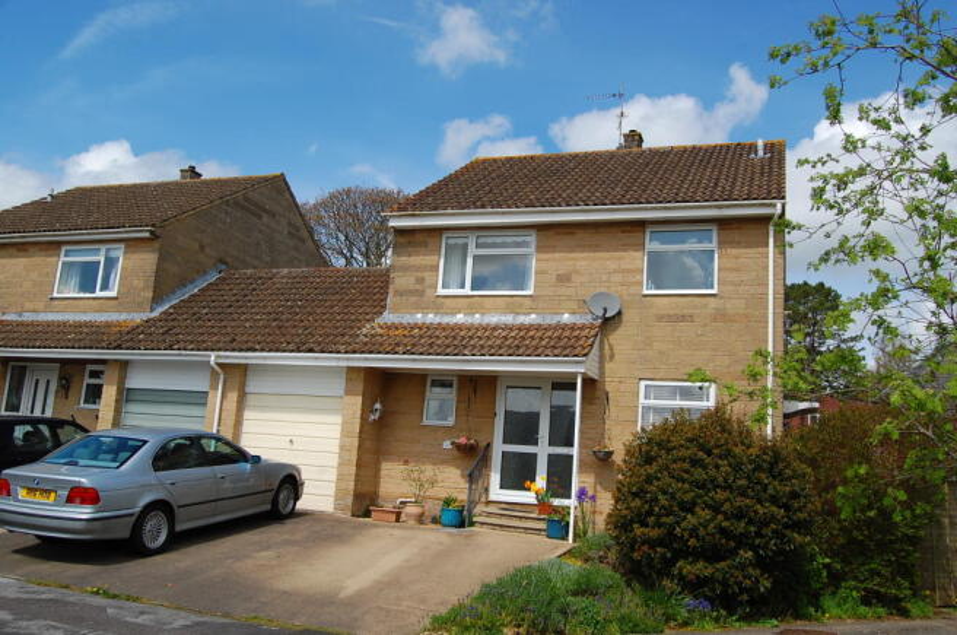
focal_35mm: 33
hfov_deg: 57.3
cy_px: 318
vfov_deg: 39.8
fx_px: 876
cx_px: 478
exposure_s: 1/400
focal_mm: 22
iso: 200
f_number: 10
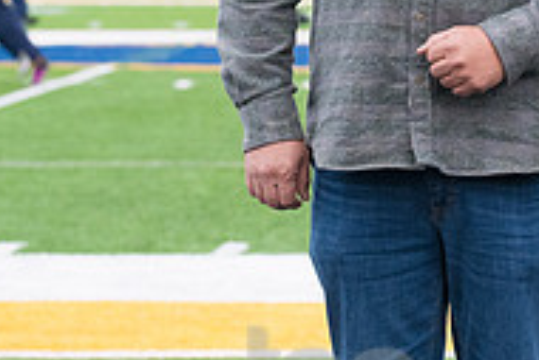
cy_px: -9
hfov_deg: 6.2
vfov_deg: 4.2
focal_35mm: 327
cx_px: 774
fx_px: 4900
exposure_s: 1/2000
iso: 1600
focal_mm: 100
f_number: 5
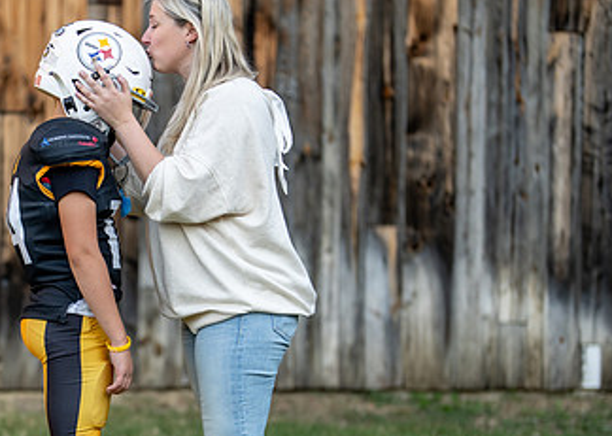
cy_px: 330
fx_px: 1754
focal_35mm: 101
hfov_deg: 19.6
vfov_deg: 14.1
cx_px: 144
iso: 100
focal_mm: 50
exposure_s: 1/2500
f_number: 1.2
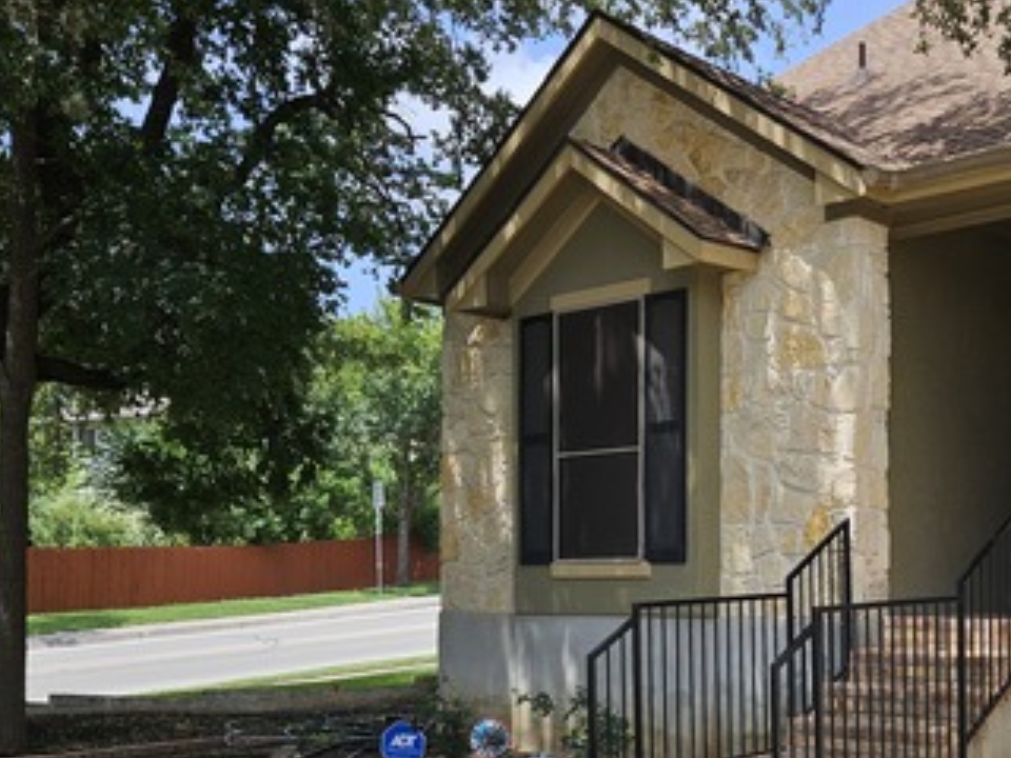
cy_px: 559
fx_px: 1343
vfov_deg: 31.0
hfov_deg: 39.9
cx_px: 784
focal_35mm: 46
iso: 25
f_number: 1.8
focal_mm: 5.4
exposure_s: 1/1737
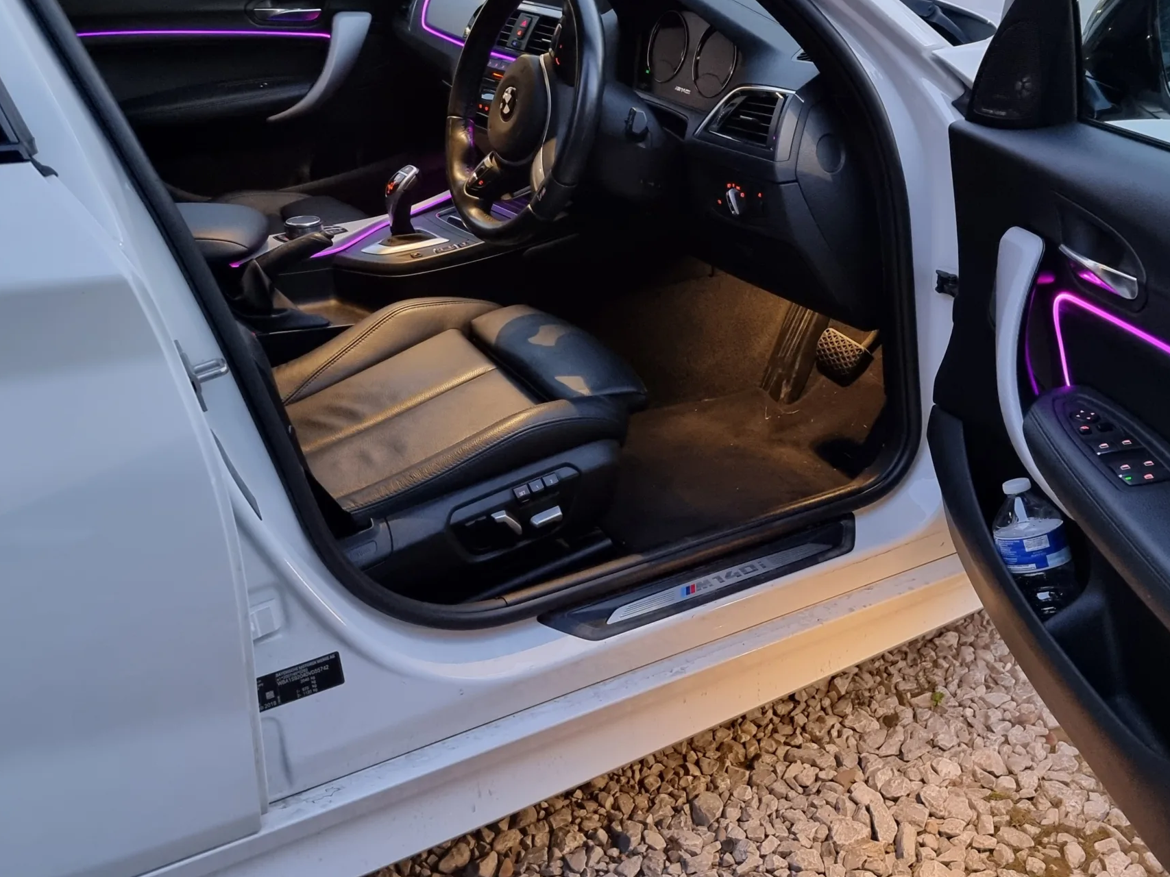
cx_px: 711
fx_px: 1217
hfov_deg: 51.0
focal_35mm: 36
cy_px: 395
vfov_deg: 39.6
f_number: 1.8
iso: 1000
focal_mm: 6.7
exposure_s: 1/24
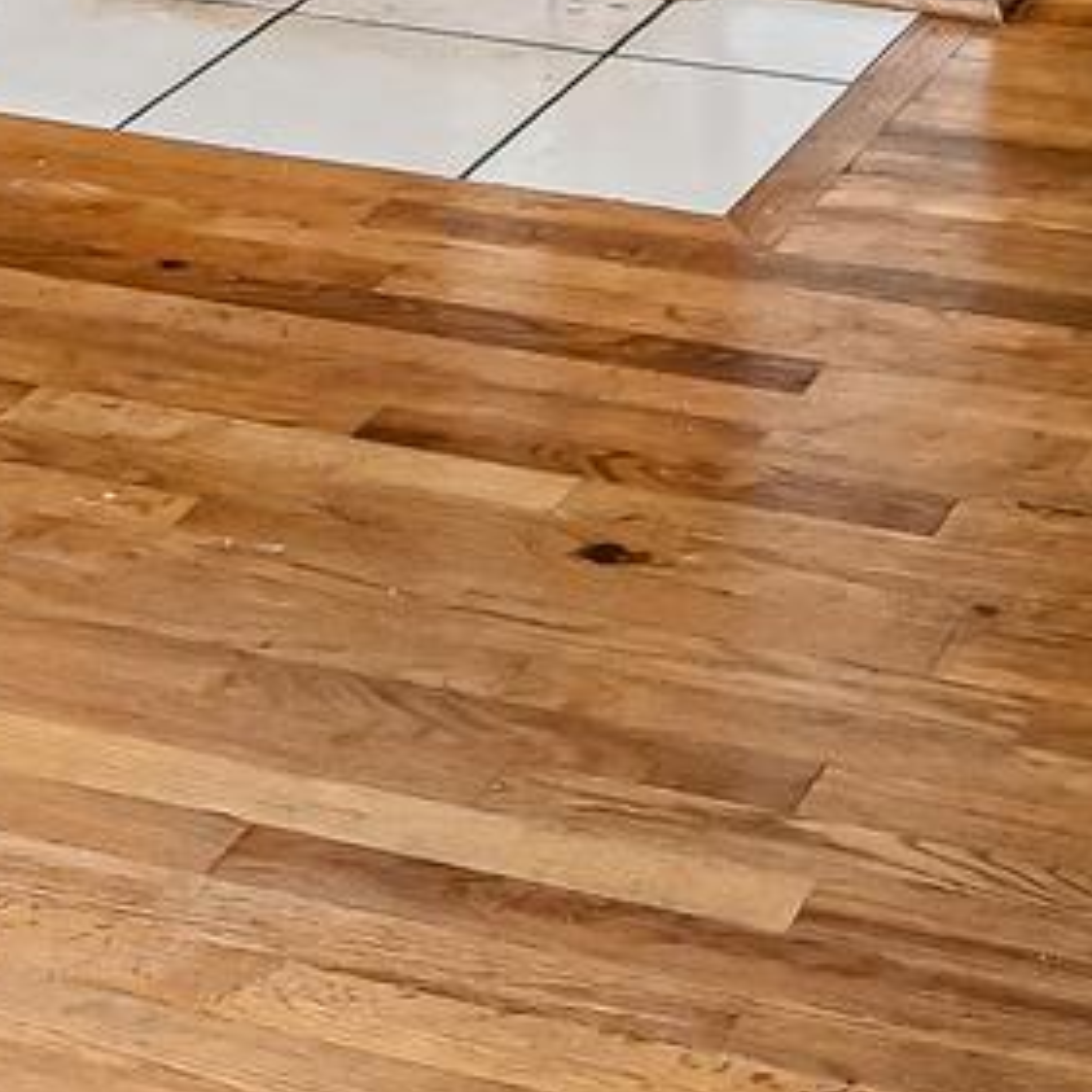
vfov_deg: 13.8
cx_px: 692
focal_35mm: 99
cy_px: -1331
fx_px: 3533
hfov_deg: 17.5
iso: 400
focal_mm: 16
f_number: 8
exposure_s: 1/15
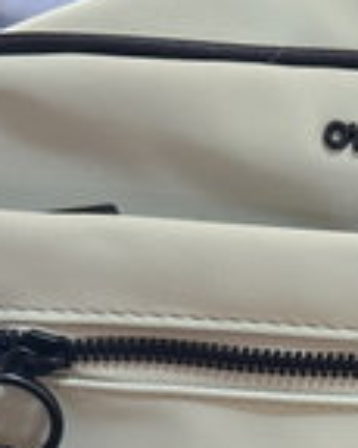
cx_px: 355
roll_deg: -4.0
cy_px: 571
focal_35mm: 94
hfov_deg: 16.0
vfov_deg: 19.0
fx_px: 1246
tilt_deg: -20.4
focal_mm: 5.7
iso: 125
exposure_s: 1/70
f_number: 1.5
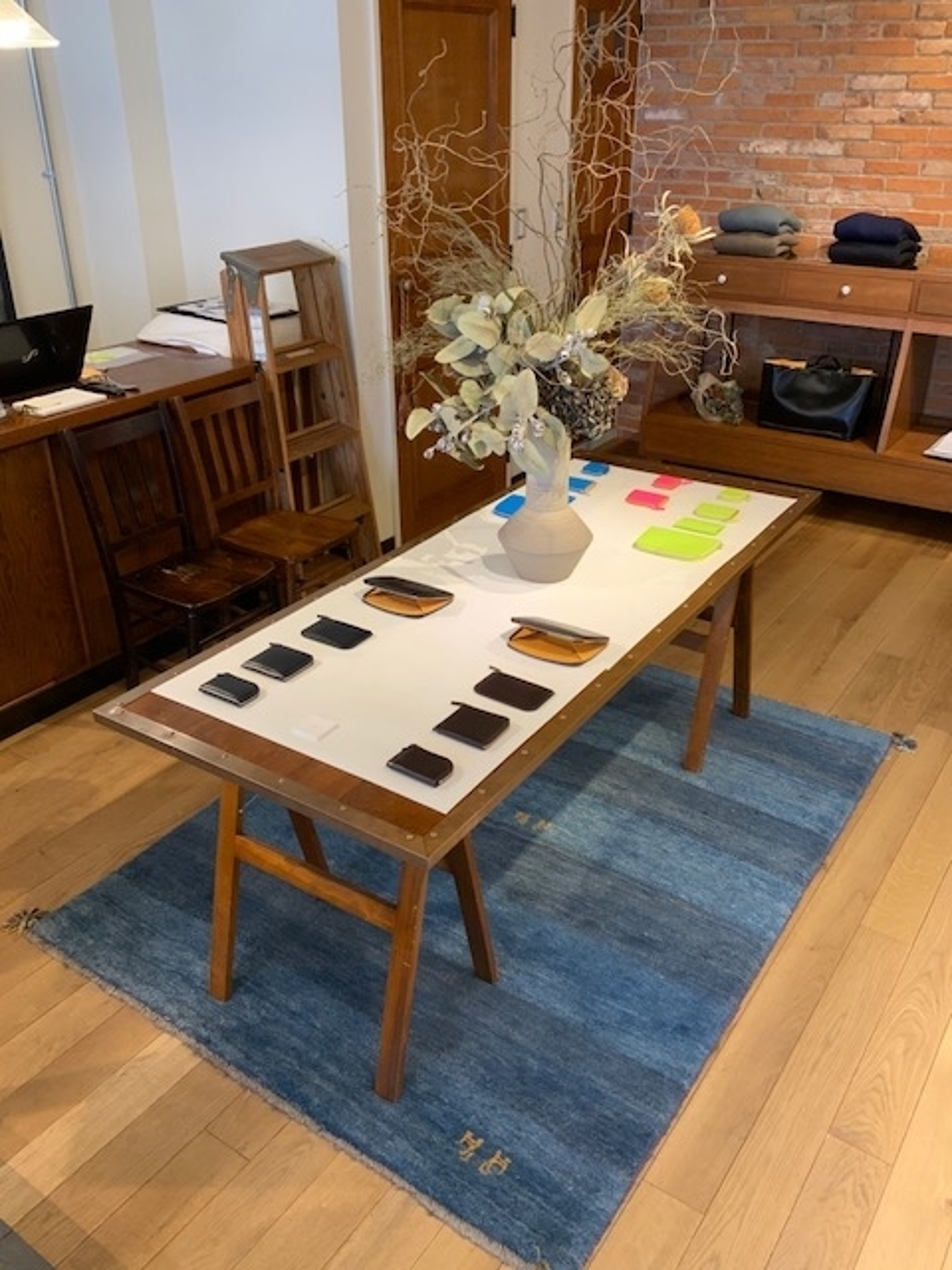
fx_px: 1063
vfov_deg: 61.7
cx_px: 476
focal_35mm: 29
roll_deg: +1.7
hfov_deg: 48.2
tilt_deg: -27.2
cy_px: 635
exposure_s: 1/50
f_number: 1.8
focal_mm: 3
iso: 100
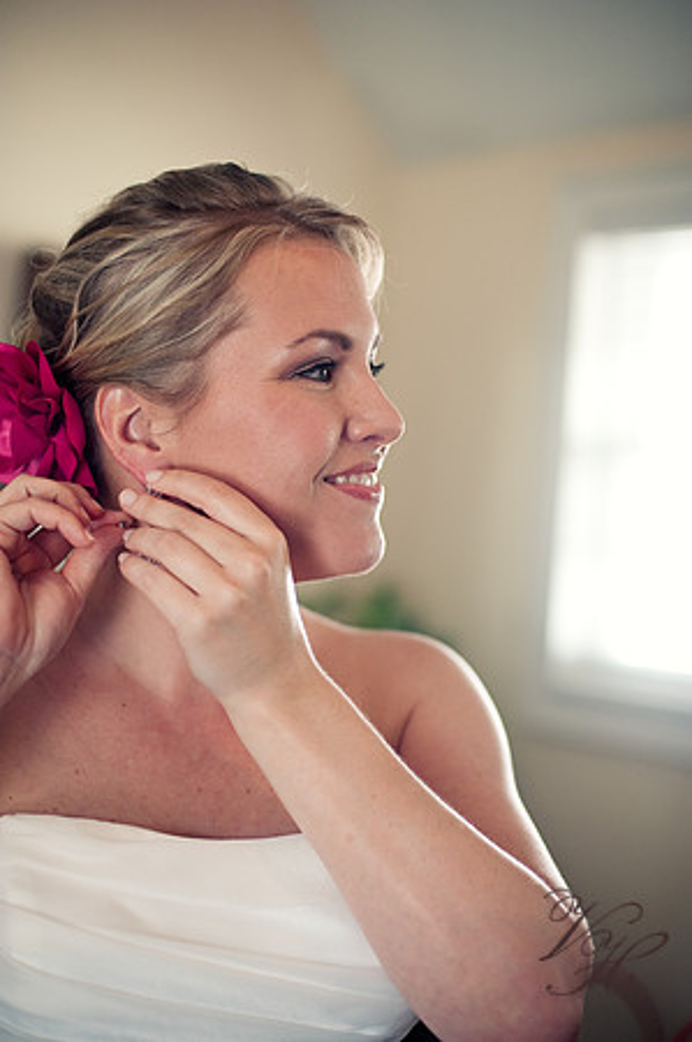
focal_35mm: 50
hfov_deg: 26.9
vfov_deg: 39.6
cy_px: 521
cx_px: 346
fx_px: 1445
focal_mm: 50
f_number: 2
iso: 400
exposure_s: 1/400
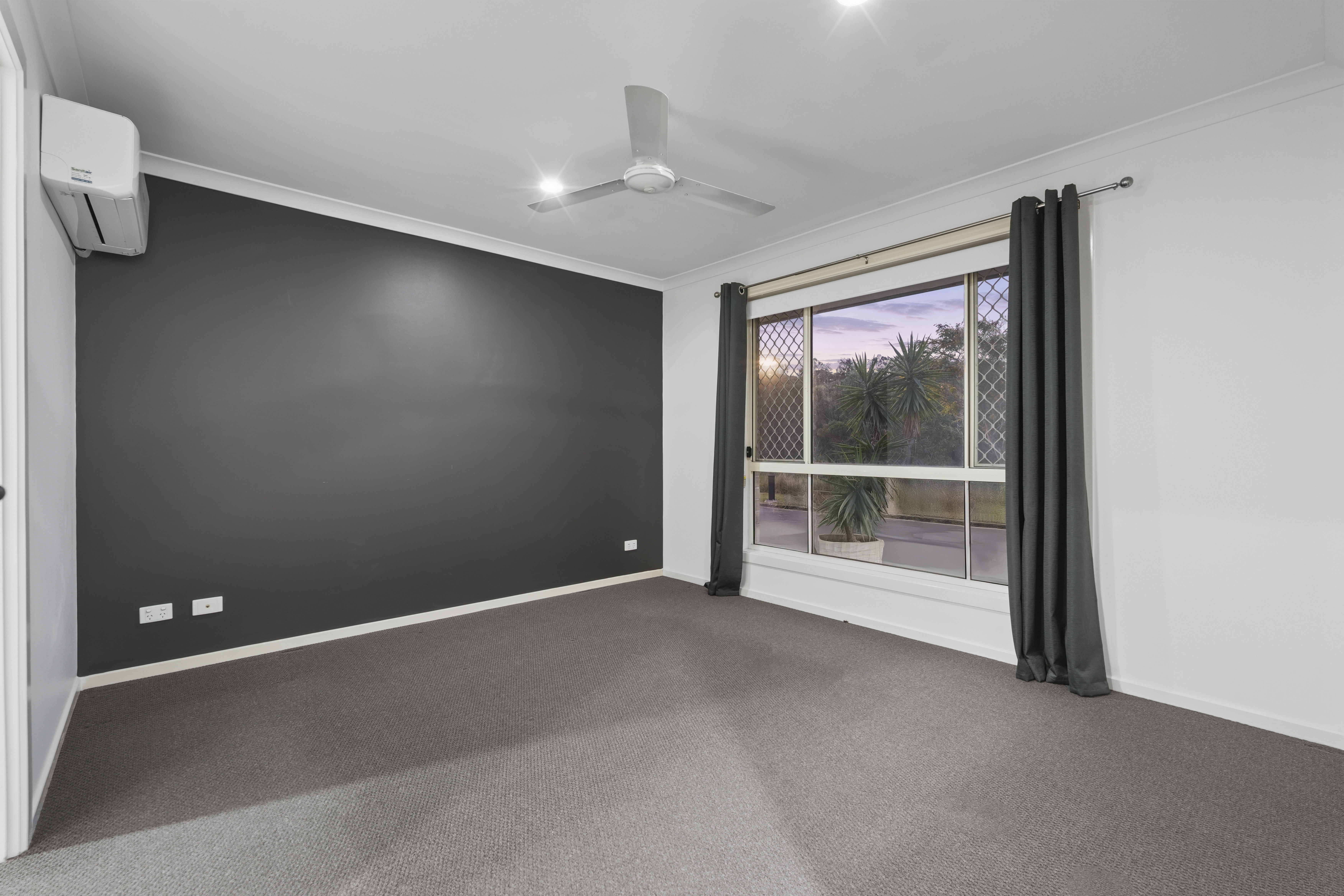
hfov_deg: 96.7
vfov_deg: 73.7
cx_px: 672
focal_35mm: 16
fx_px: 597
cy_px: 448
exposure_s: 5
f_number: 7.1
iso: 800
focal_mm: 16
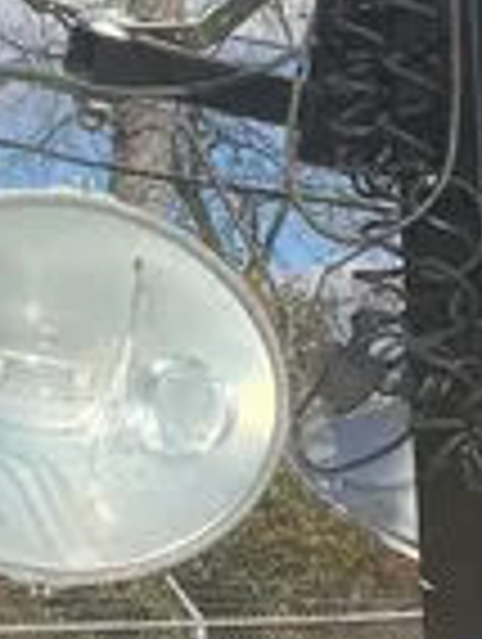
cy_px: 1024
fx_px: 2480
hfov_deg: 11.0
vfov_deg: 13.6
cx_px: 432
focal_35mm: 134
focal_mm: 5.1
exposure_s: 1/4149
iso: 50
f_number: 1.6
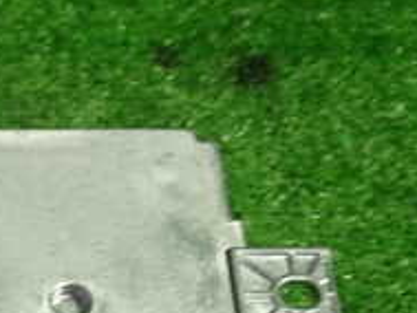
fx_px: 1374
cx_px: -201
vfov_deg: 12.7
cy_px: 366
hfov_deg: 15.9
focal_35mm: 114
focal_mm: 6.37
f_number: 2.5
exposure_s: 1/40
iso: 200
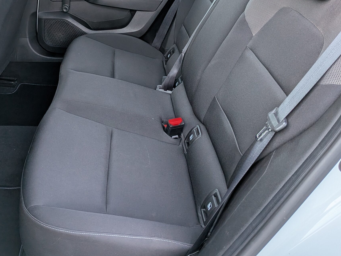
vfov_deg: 38.9
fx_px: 355
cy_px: 72
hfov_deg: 51.1
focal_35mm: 36
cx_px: 142
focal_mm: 4.53
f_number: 1.7
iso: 120
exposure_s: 1/100
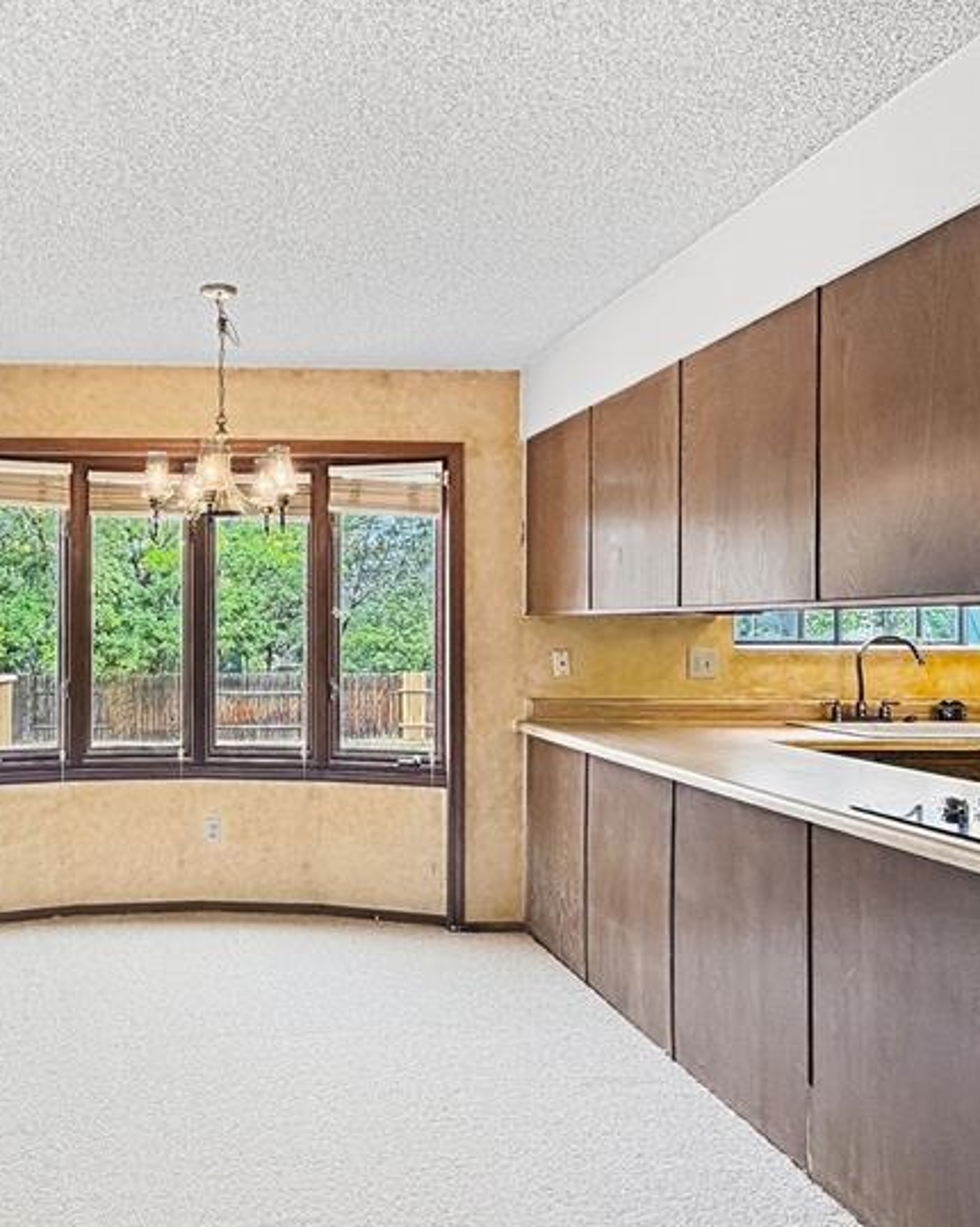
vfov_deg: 66.0
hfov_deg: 51.6
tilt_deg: -0.1
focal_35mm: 26
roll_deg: -0.1
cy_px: 624
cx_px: 203
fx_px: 943
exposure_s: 1/120
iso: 125
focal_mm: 2.2
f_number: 2.2
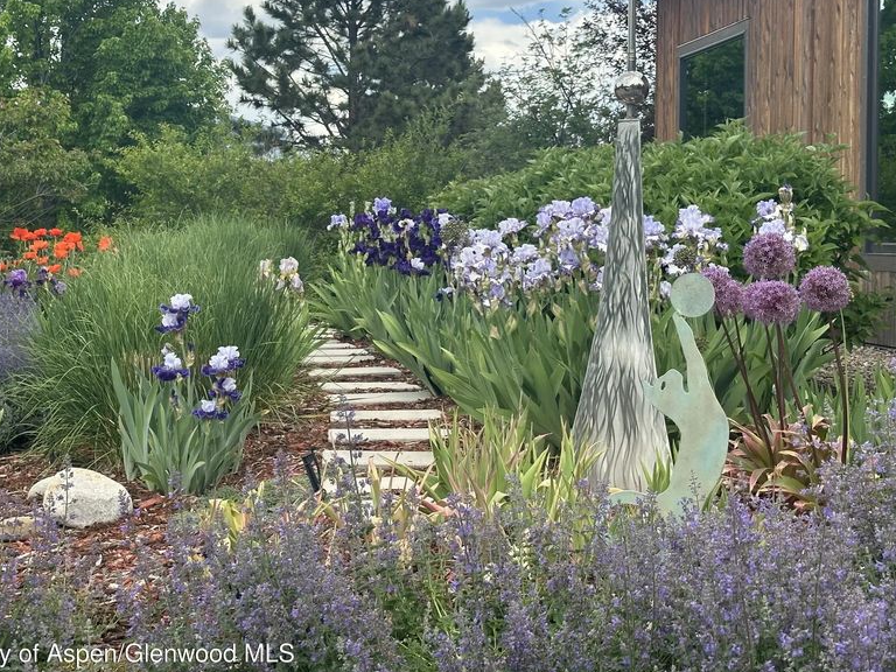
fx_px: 1657
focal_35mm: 64
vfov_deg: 22.9
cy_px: 246
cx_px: 429
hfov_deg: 30.3
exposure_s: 1/1242
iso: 64
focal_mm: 6.86
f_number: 1.78
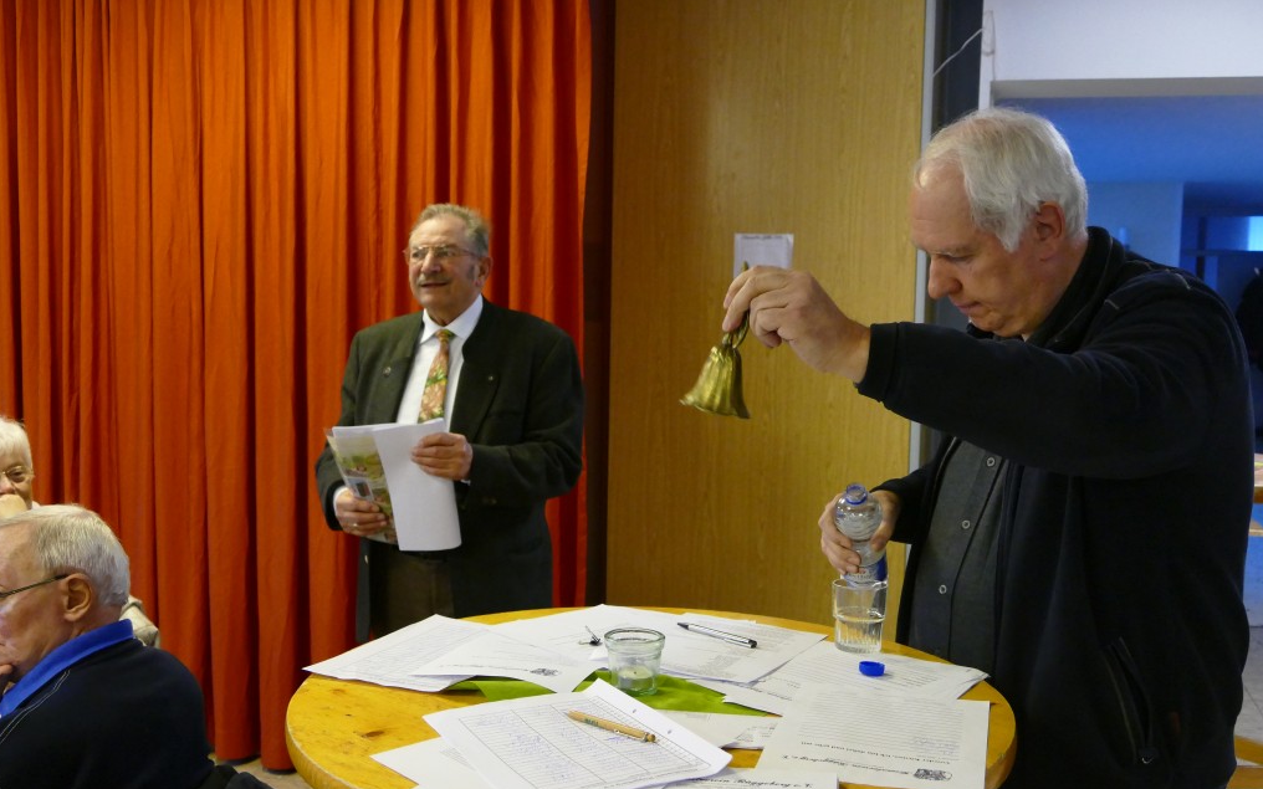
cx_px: 628
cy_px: 422
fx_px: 1308
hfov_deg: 51.5
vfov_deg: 33.6
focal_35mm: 38
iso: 1600
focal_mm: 13.43
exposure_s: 1/100
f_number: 3.1
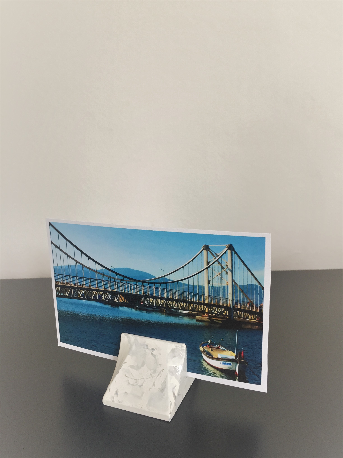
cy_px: 229
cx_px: 172
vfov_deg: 61.7
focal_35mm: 29
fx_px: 383
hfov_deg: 48.2
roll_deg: +2.0
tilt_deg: -12.2
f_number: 2.2
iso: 32
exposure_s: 1/40
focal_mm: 4.15
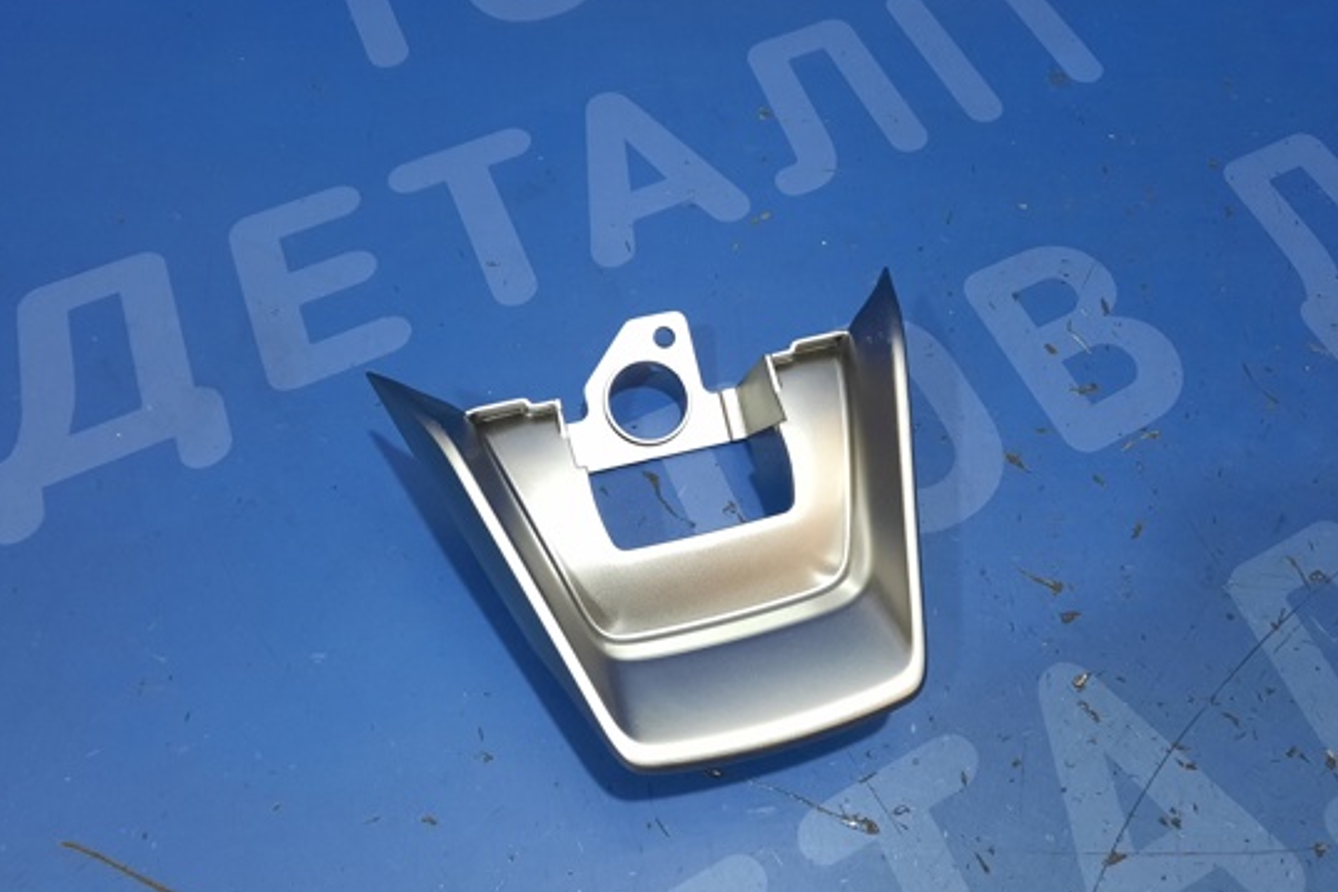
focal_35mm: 31
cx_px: 683
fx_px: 1152
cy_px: 503
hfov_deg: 60.3
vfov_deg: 42.2
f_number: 2
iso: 320
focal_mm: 4.6
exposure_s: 1/50
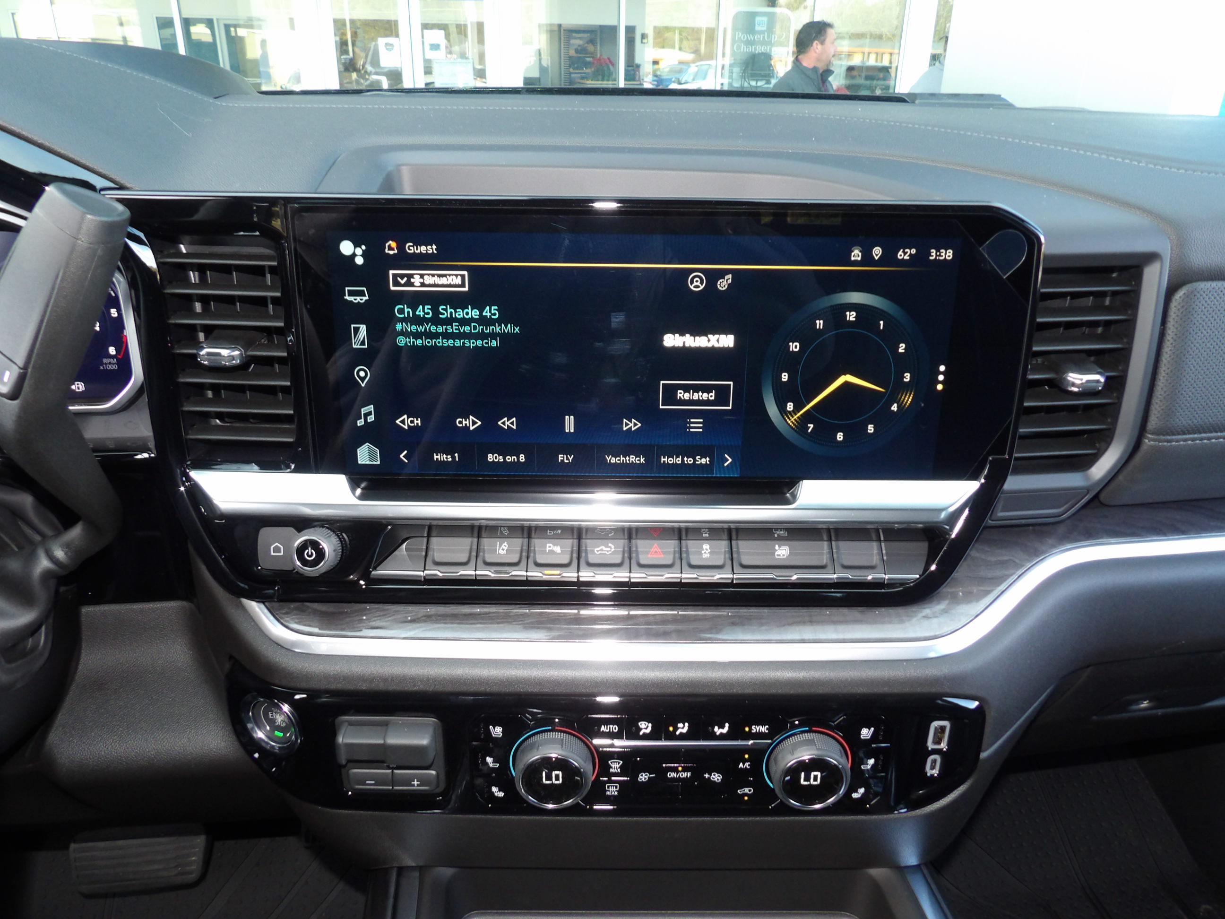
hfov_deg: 71.6
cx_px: 612
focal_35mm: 24
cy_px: 460
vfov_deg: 56.8
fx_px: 849
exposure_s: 1/31
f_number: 3.2
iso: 200
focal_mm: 4.3
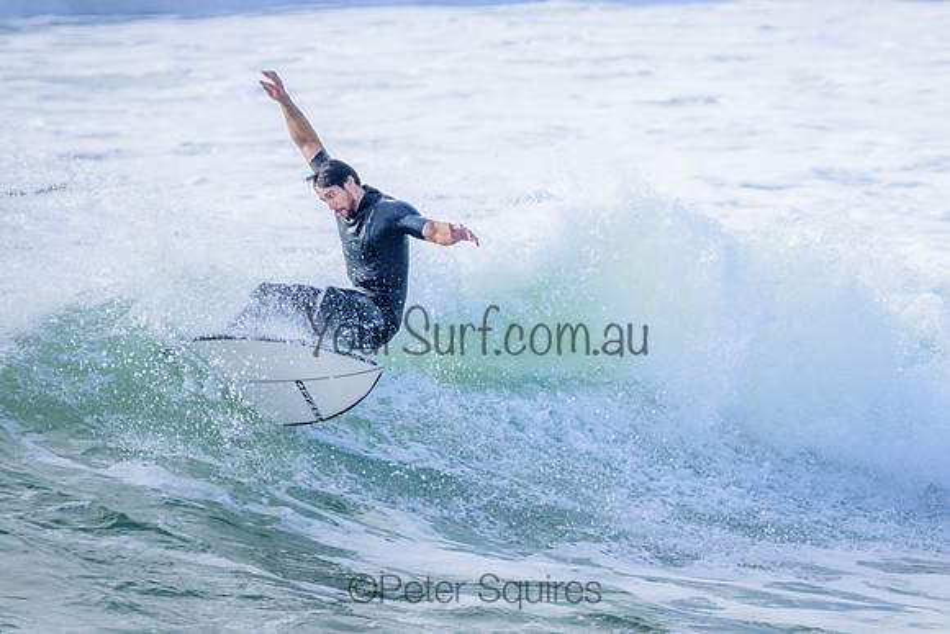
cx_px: 563
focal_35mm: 947
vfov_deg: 1.5
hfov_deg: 2.2
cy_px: 375
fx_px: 25007
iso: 1100
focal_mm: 800
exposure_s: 1/2000
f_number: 11
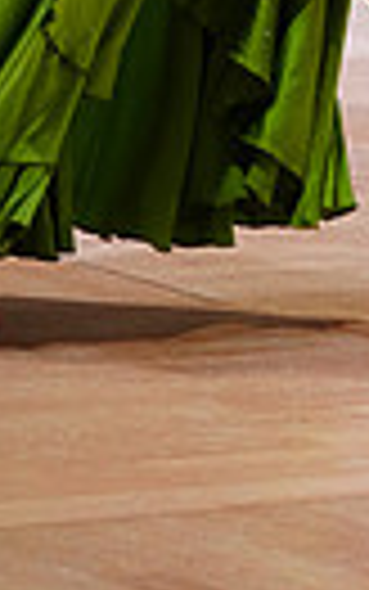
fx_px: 5063
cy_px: -540
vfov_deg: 6.5
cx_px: 214
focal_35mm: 315
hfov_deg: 4.2
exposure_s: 1/250
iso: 2500
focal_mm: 70
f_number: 4
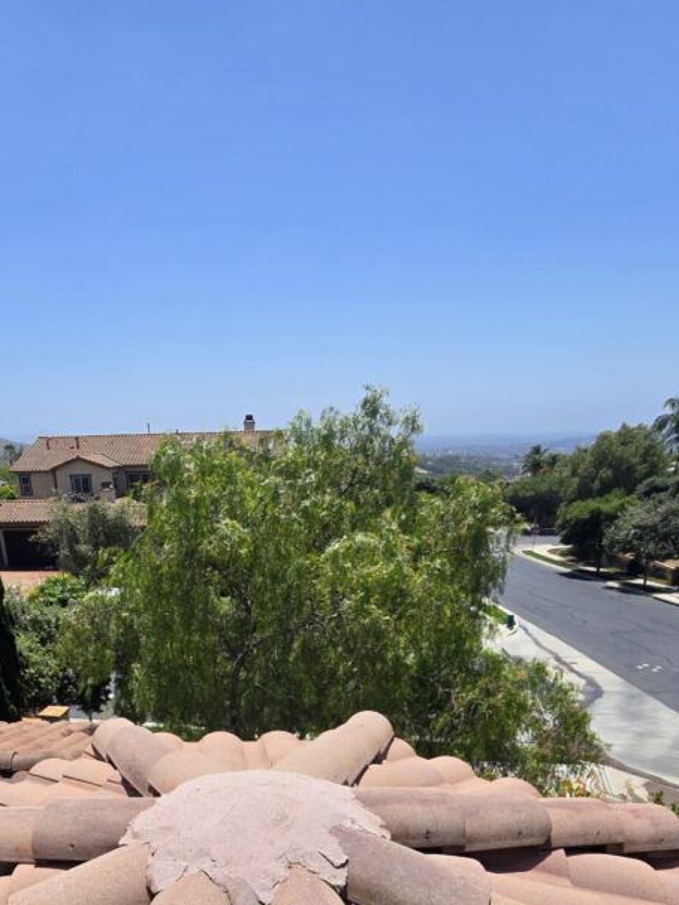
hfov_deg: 59.6
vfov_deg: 68.9
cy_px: 725
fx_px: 575
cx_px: 221
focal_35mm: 22
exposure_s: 1/2977
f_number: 2.2
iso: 50
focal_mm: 2.2
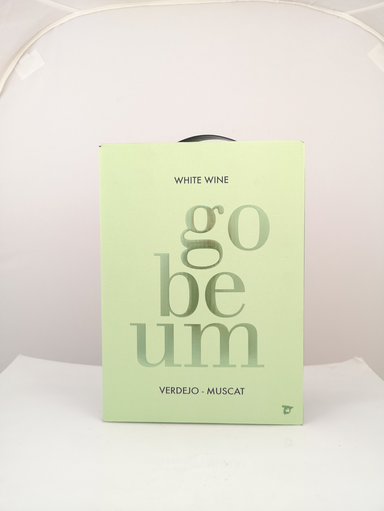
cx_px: 192
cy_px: 256
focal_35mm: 27
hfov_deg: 51.4
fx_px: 399
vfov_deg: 65.3
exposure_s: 1/30
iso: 50
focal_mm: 5.58
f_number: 1.8
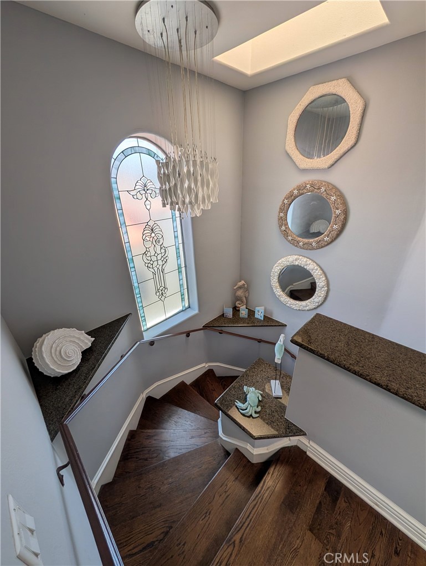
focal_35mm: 12
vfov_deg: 110.4
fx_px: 196
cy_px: 283
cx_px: 213
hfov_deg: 94.7
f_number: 1.7
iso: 49
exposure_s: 1/424
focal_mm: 2.02
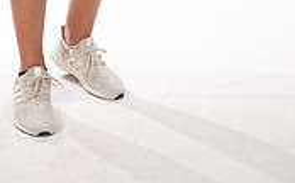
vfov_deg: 8.3
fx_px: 1188
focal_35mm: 148
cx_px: 76
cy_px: -191
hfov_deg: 14.1
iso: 640
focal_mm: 56
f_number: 8
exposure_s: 1/400
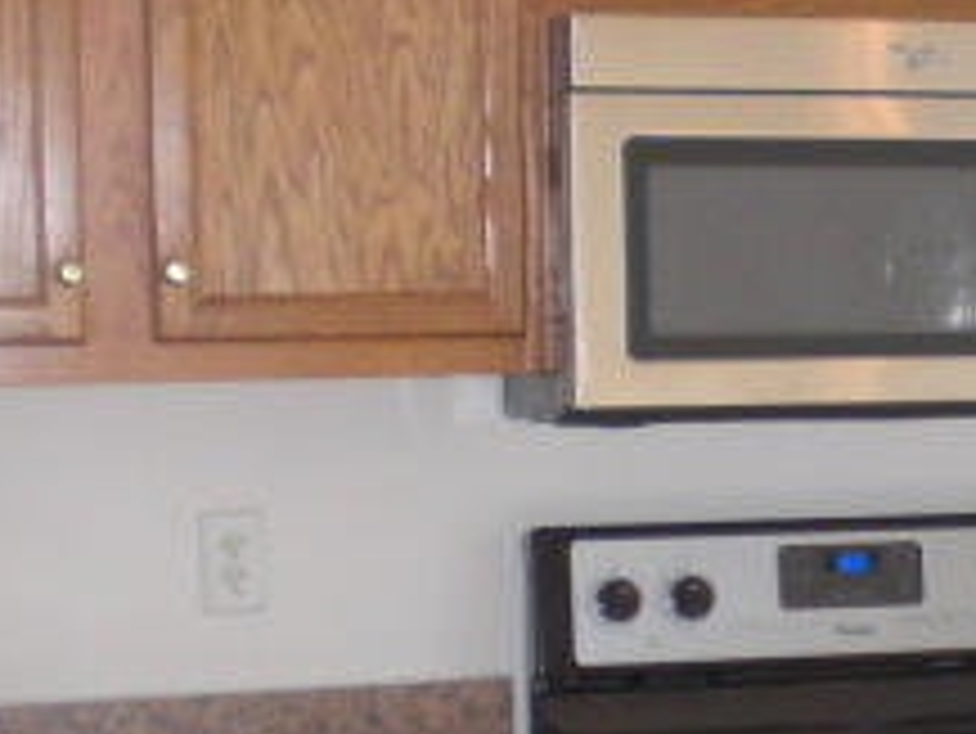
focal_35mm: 112
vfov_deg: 13.2
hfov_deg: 17.1
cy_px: 558
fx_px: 3160
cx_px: 1030
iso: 200
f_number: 3.1
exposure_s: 1/60
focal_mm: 6.3
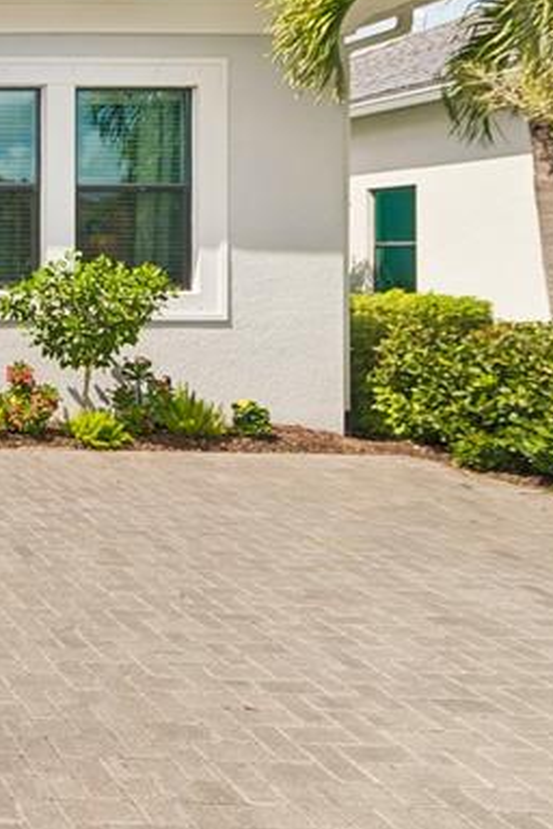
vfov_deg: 47.2
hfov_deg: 24.4
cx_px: -315
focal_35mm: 40
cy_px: 237
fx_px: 922
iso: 100
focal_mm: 10
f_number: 7.1
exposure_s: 1/800
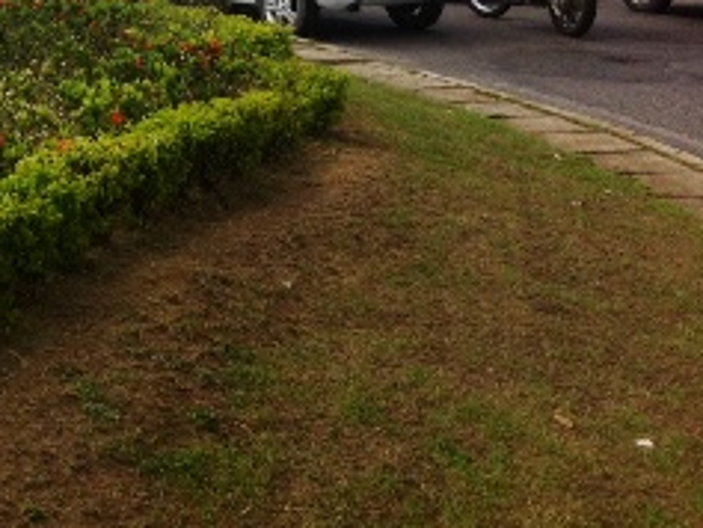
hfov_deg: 23.0
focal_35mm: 81
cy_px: -76
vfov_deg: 17.5
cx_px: -21
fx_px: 1646
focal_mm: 3.85
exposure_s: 1/943
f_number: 2.8
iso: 80
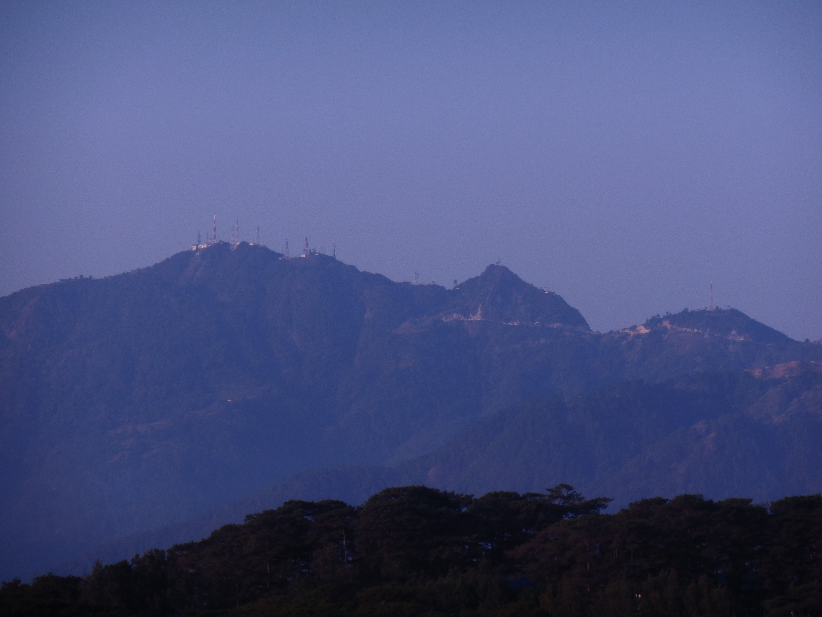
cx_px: 411
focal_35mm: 257
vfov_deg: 5.8
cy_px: 308
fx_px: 6103
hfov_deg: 7.7
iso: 125
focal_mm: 45.9
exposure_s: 1/400
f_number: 6.1
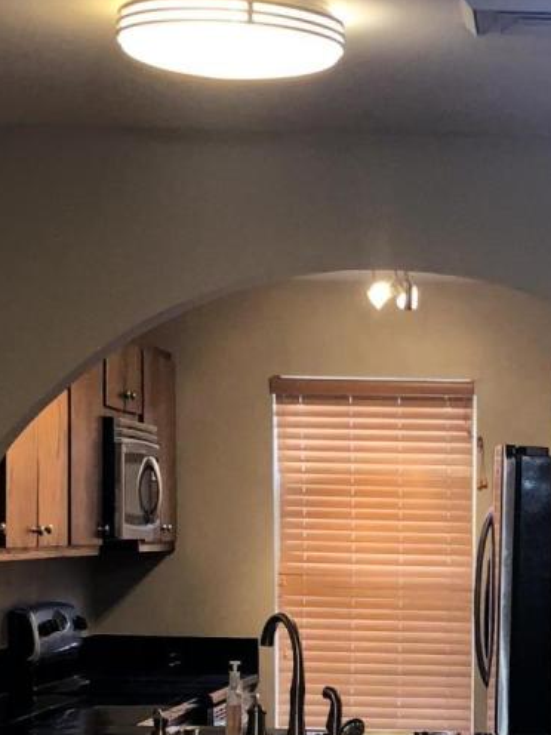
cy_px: 833
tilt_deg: -7.0
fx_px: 2398
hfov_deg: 12.9
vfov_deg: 16.8
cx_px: 581
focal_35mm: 113
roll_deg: -2.1
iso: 400
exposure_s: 1/60
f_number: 1.8
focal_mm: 3.99
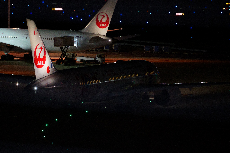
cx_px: 115
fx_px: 1437
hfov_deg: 9.1
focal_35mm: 225
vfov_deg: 6.1
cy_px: 76
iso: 5000
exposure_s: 1/50
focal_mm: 150
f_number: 5.6
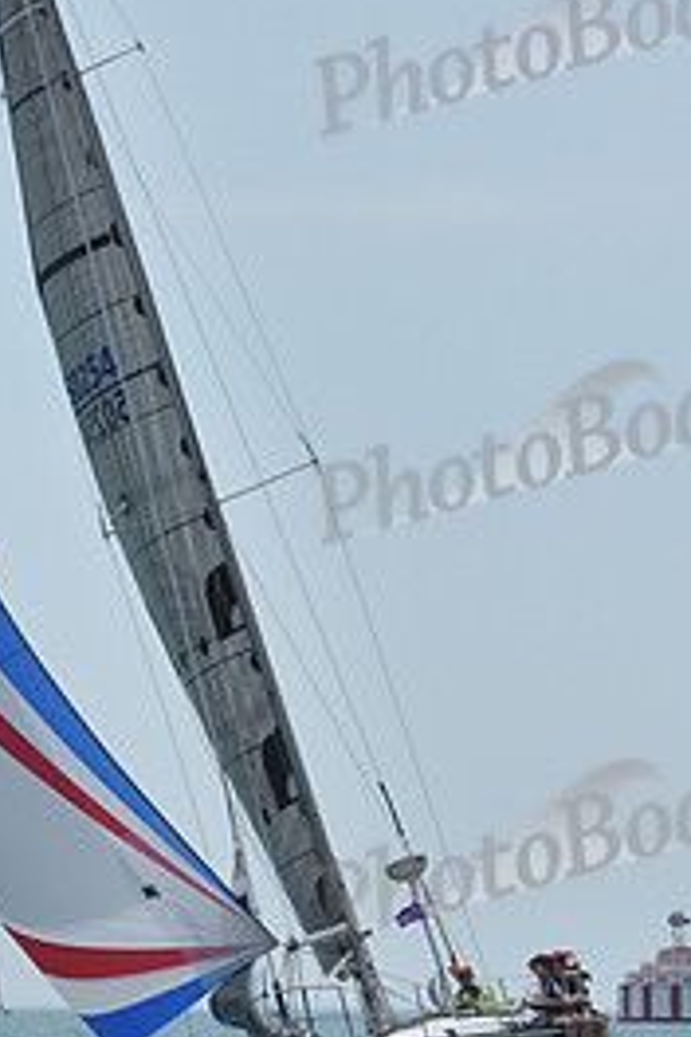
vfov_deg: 7.8
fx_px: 7600
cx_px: 112
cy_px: 295
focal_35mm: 264
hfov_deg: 5.2
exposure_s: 1/1250
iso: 250
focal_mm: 120
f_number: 10
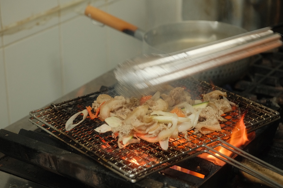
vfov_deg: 16.5
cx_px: 142
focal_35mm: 83
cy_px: 94
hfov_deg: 24.5
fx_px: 652
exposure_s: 1/60
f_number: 4
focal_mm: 55
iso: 1600
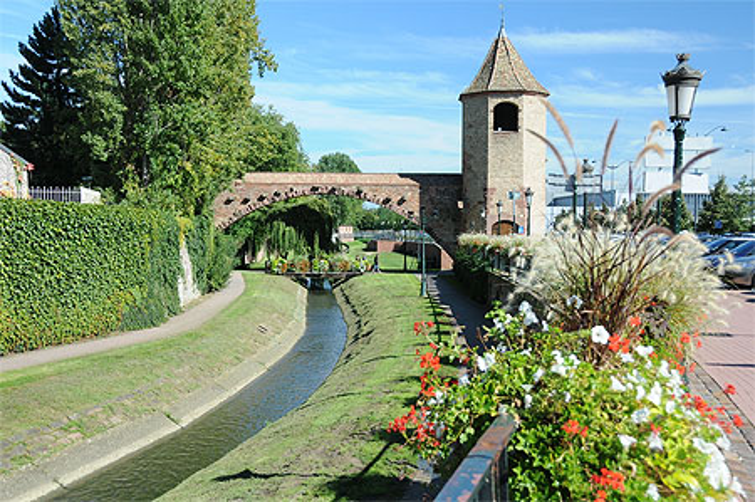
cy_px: 251
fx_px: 880
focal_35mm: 42
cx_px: 378
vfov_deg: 31.8
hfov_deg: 46.4
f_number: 6.3
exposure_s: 1/160
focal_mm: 28
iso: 200
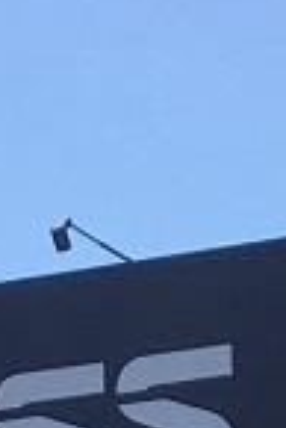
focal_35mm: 284
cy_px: 971
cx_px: 265
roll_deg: +2.3
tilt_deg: +1.8
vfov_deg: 6.9
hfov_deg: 4.8
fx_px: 3376
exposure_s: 1/1812
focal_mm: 3.3
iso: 25
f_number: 2.4
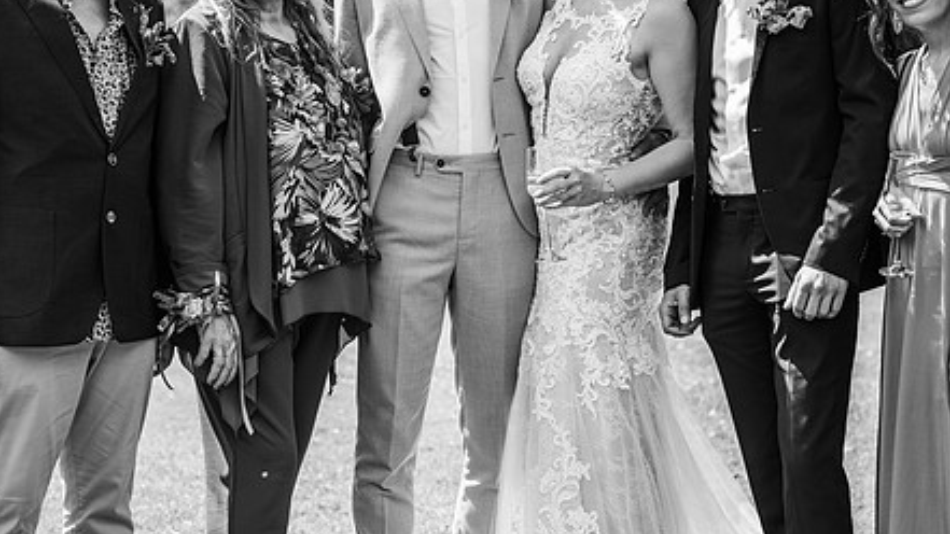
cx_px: 491
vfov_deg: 10.3
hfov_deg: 18.3
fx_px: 2947
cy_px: 127
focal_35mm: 117
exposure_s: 1/1000
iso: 100
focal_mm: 85
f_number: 3.2
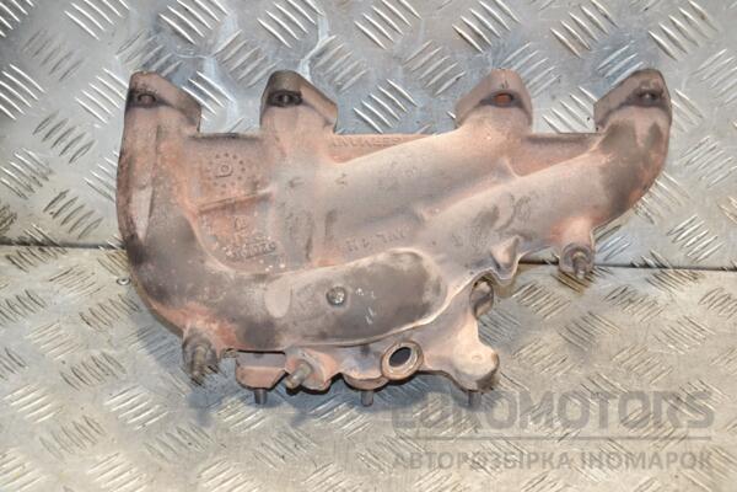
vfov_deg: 23.8
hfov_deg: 35.1
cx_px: 368
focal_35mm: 57
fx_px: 1167
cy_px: 246
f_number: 5
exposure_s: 1/100
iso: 800
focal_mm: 38
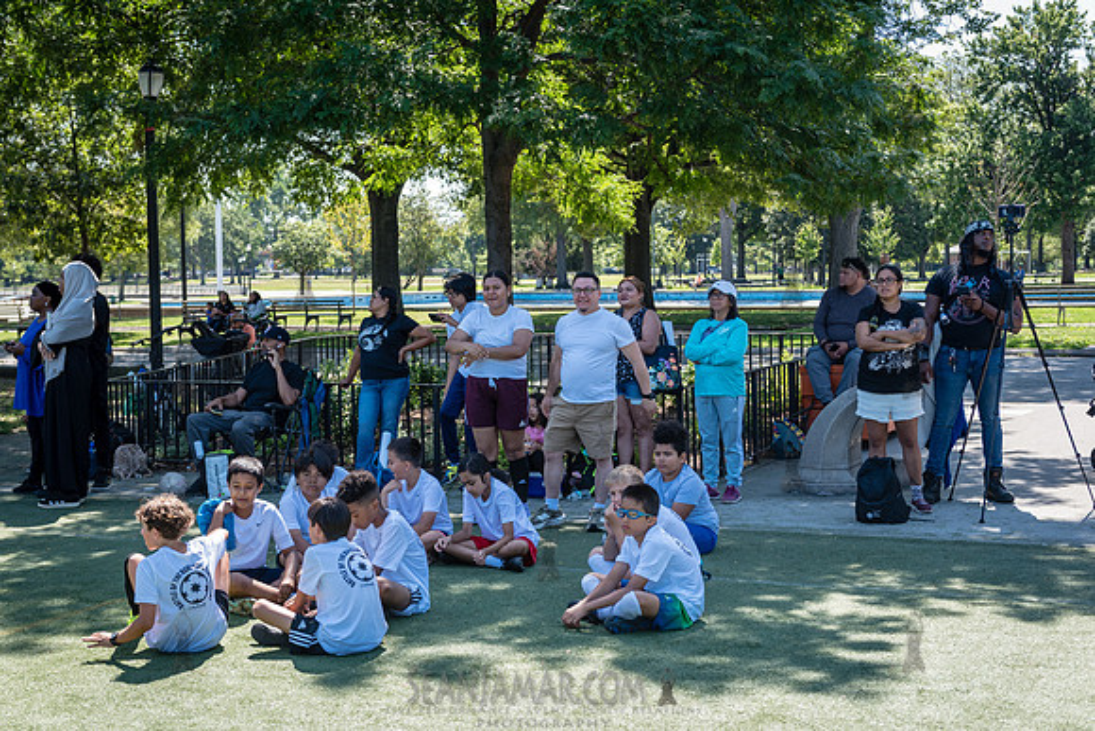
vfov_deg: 27.0
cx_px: 548
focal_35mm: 50
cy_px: 366
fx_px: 1521
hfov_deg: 39.6
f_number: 4
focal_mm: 50
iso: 200
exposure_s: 1/500
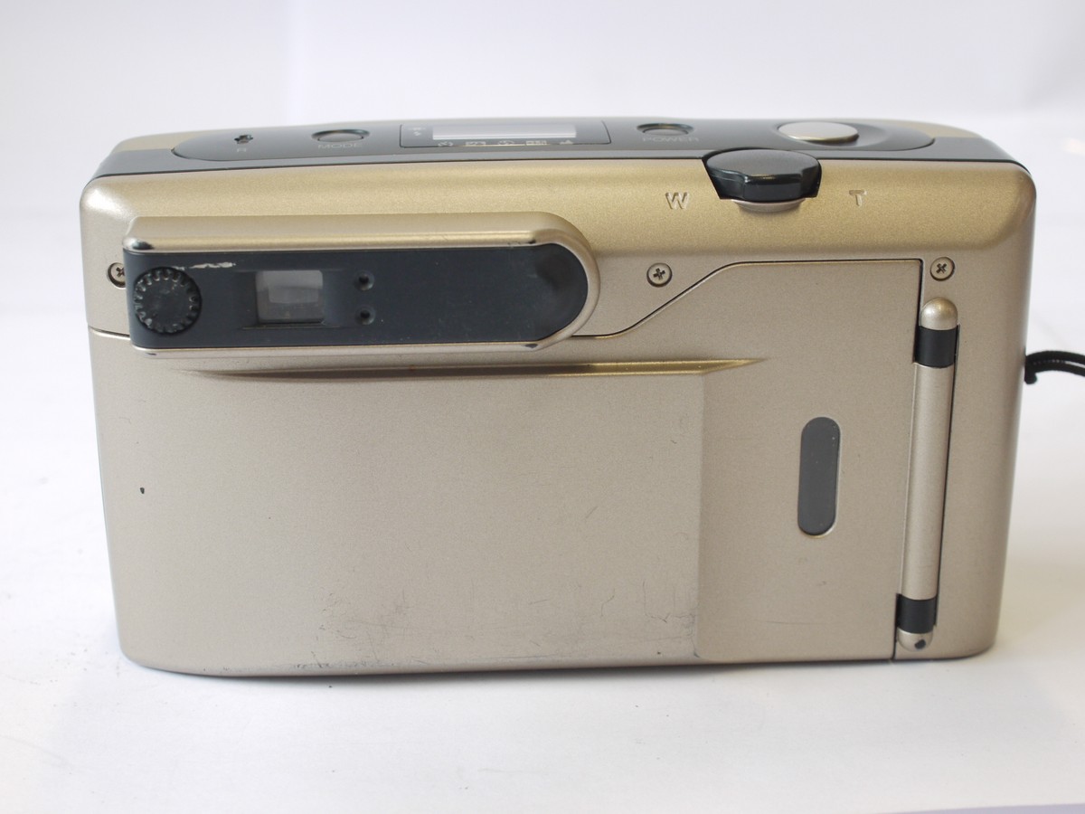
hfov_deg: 32.2
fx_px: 1881
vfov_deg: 24.4
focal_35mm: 60
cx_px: 542
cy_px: 407
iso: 400
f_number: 7.1
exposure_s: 1/10
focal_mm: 30
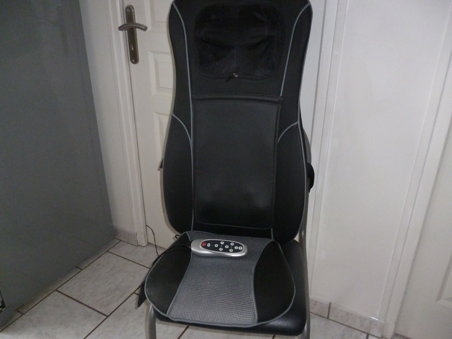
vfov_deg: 49.7
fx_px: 366
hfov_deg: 63.4
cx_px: 226
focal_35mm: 28
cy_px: 170
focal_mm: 5
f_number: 3.1
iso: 400
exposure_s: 1/60
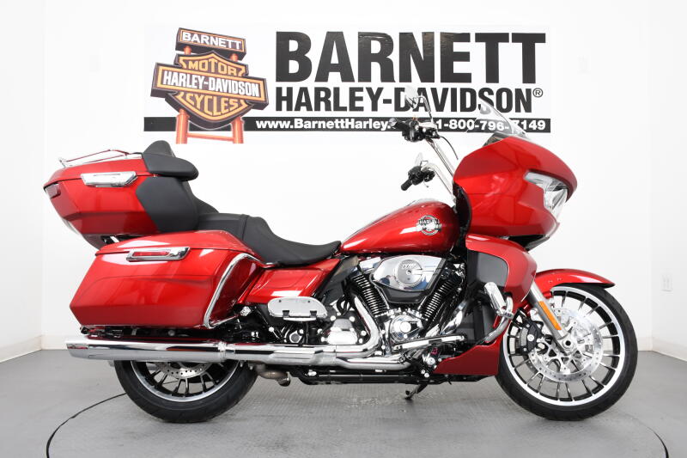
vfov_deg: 40.0
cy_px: 229
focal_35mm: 33
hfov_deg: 57.2
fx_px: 630
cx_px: 344
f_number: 9
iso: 640
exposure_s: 1/200
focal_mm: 22
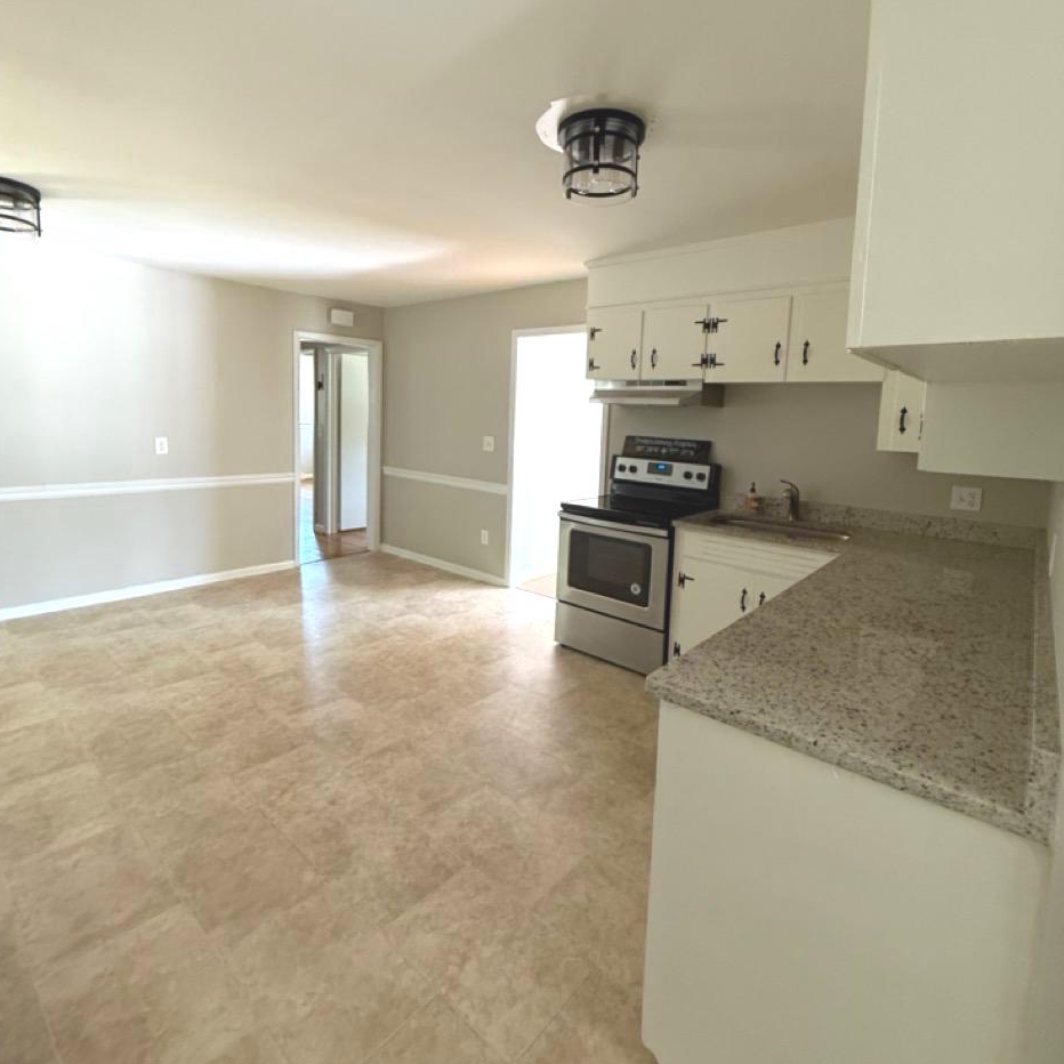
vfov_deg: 83.7
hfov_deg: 84.0
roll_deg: -3.0
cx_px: 534
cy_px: 473
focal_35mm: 17
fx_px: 591
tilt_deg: -4.3
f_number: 2.2
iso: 320
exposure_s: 1/64
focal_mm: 2.22
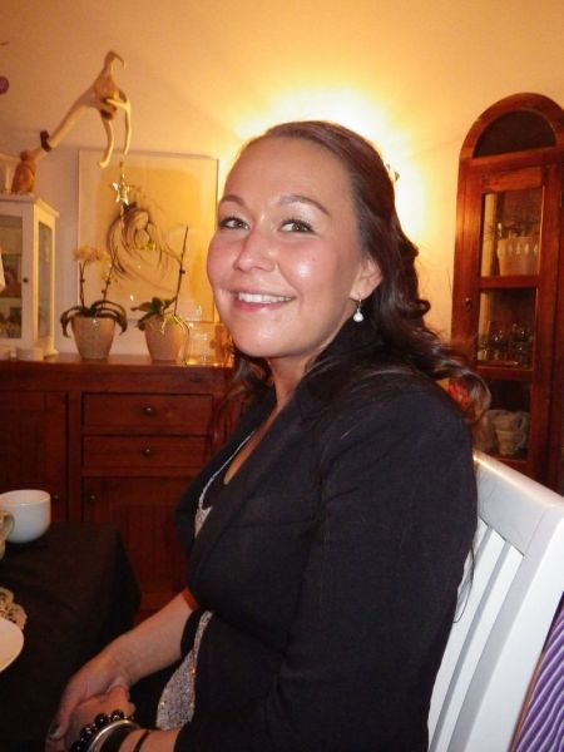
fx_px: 608
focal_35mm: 28
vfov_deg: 63.4
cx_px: 282
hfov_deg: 49.7
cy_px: 376
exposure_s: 1/45
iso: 1600
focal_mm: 5
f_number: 3.5
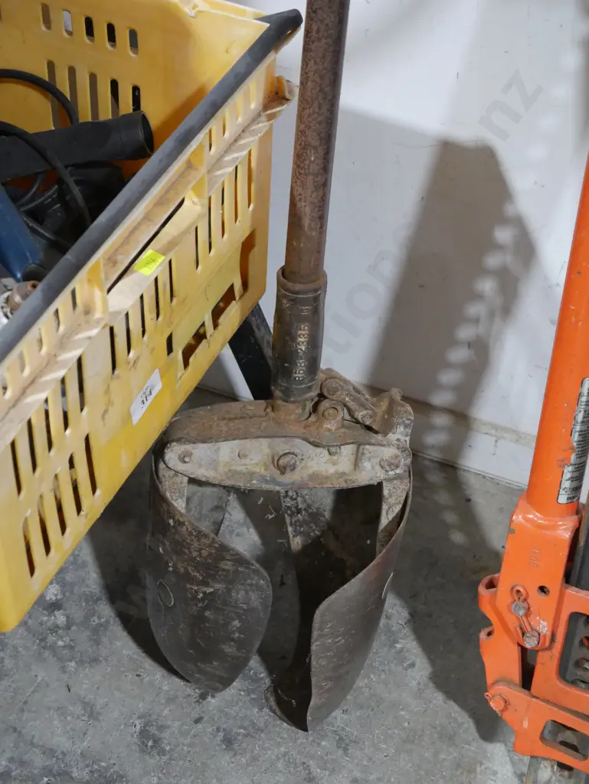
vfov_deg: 28.5
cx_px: 294
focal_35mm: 68
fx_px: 1541
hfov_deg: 21.6
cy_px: 392
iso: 3200
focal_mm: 34
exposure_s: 1/60
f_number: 5.4
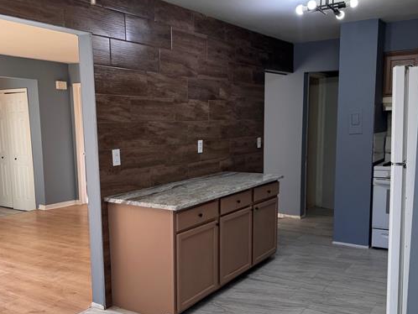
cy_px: 195
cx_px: 181
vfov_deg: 38.5
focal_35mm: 37
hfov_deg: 50.0
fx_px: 447
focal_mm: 6.76
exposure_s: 1/120
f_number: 1.78
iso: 50
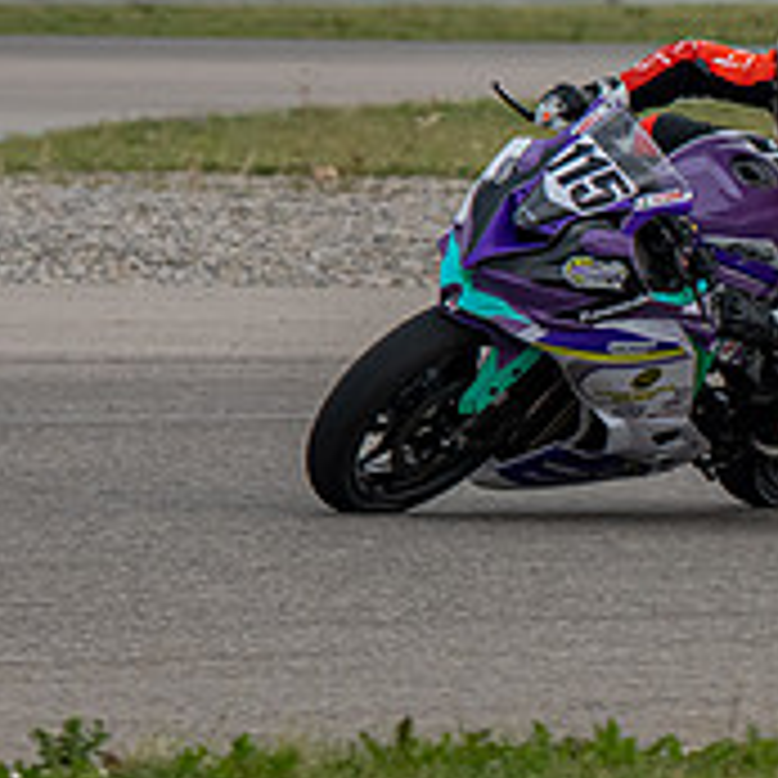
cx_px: -650
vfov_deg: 2.4
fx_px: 18384
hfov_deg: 2.4
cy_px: 413
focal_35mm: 723
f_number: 6.3
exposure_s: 1/1250
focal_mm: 180
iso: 800
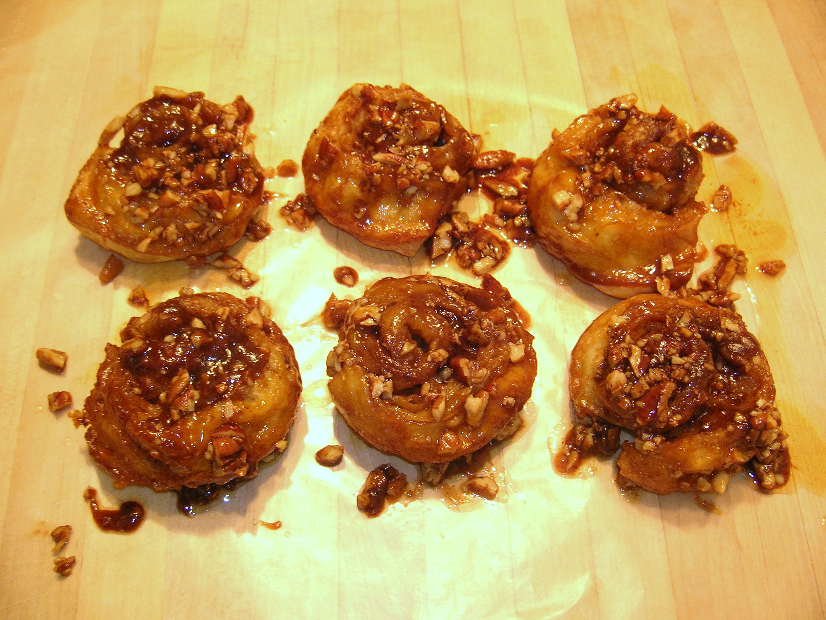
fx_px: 811
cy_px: 310
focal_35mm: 34
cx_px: 413
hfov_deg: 54.0
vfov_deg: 41.8
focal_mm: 5.7
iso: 56
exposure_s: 1/3.8
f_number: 2.9
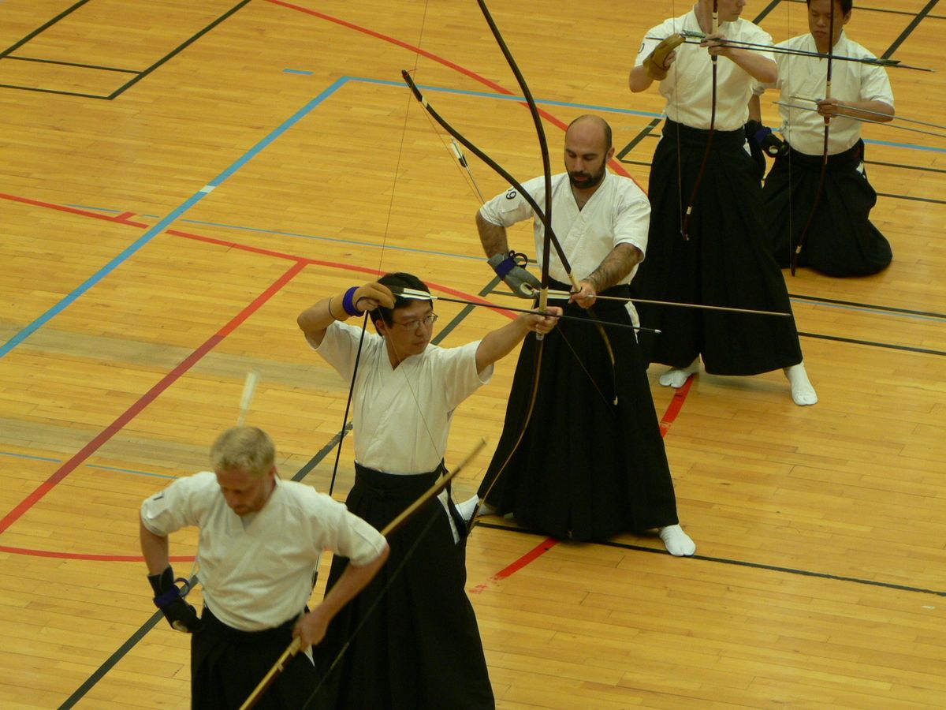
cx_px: 473
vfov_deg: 8.5
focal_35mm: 175
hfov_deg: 11.3
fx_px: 4782
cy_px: 355
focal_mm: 29.1
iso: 150
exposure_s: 1/30
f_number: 3.3
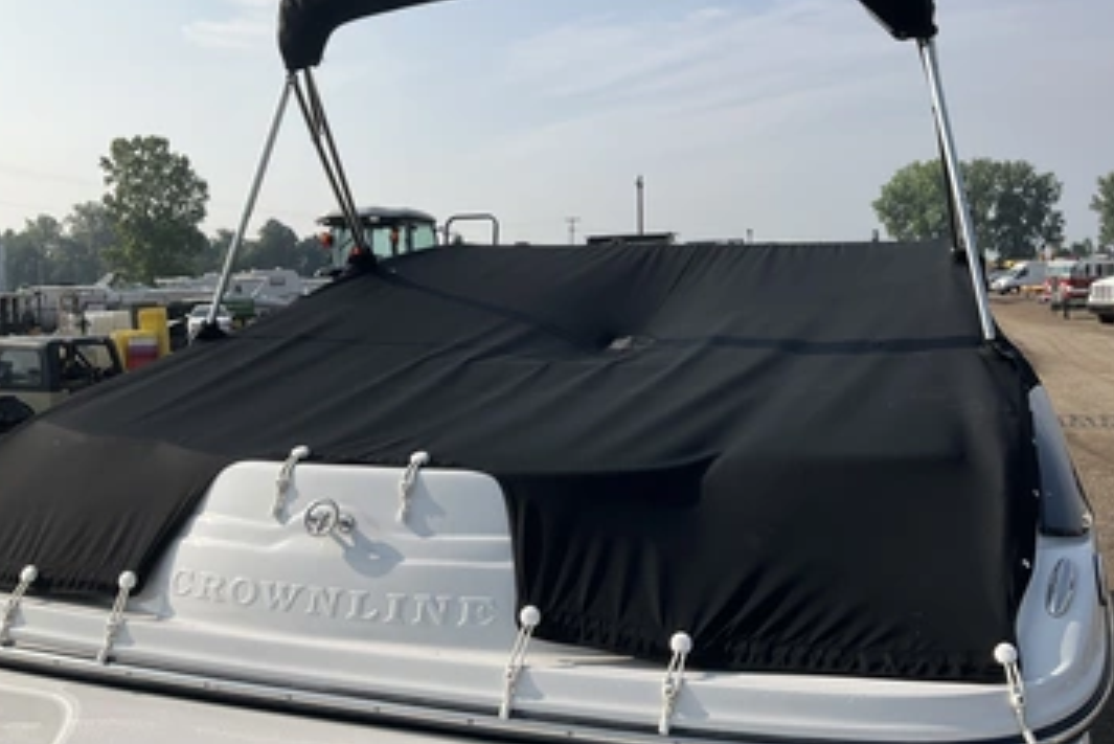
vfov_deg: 38.9
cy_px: 330
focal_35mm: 34
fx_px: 1052
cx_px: 606
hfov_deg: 55.7
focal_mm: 3
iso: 25
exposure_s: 1/2801
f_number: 1.8
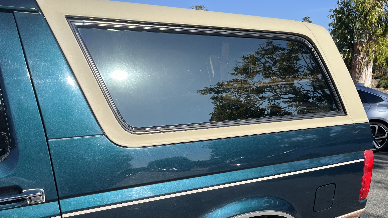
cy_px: 166
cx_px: 211
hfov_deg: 59.4
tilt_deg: -15.4
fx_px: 340
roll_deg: +0.3
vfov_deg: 34.8
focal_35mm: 33
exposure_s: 1/2410
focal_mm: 5.1
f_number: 1.6
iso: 50
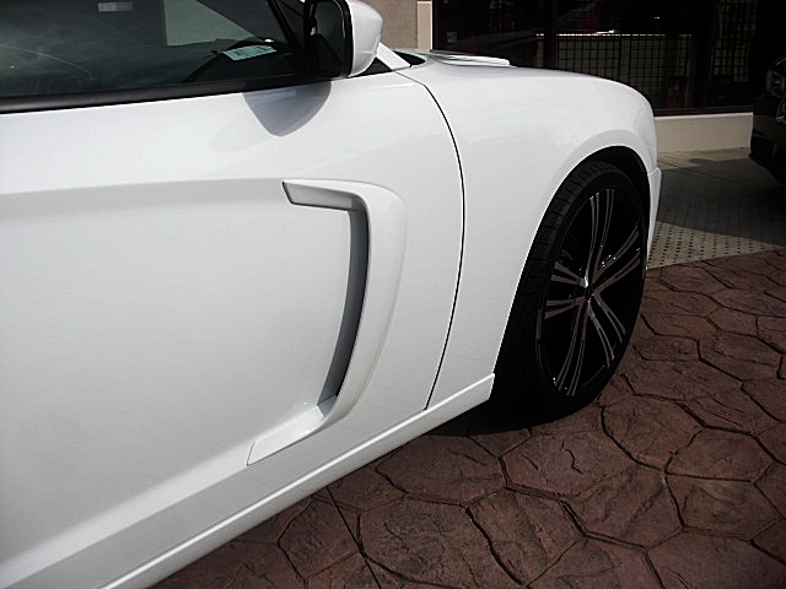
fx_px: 817
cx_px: 393
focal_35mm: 36
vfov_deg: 39.7
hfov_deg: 51.4
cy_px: 294
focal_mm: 6.3
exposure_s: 1/200
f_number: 7.9
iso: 50
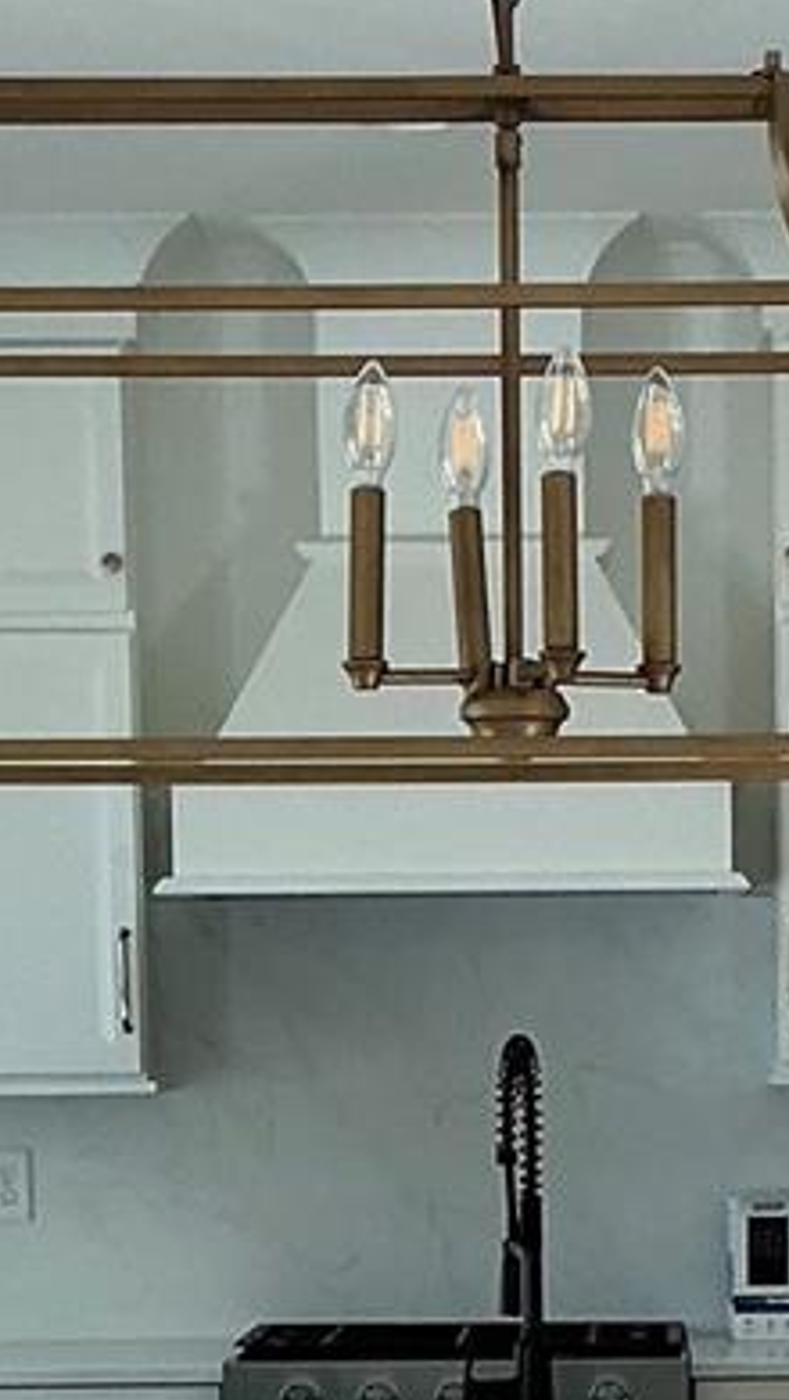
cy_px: 1587
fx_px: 4454
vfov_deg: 17.2
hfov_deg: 10.1
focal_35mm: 120
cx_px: 624
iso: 50
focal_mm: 3
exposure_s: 1/60
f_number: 1.8
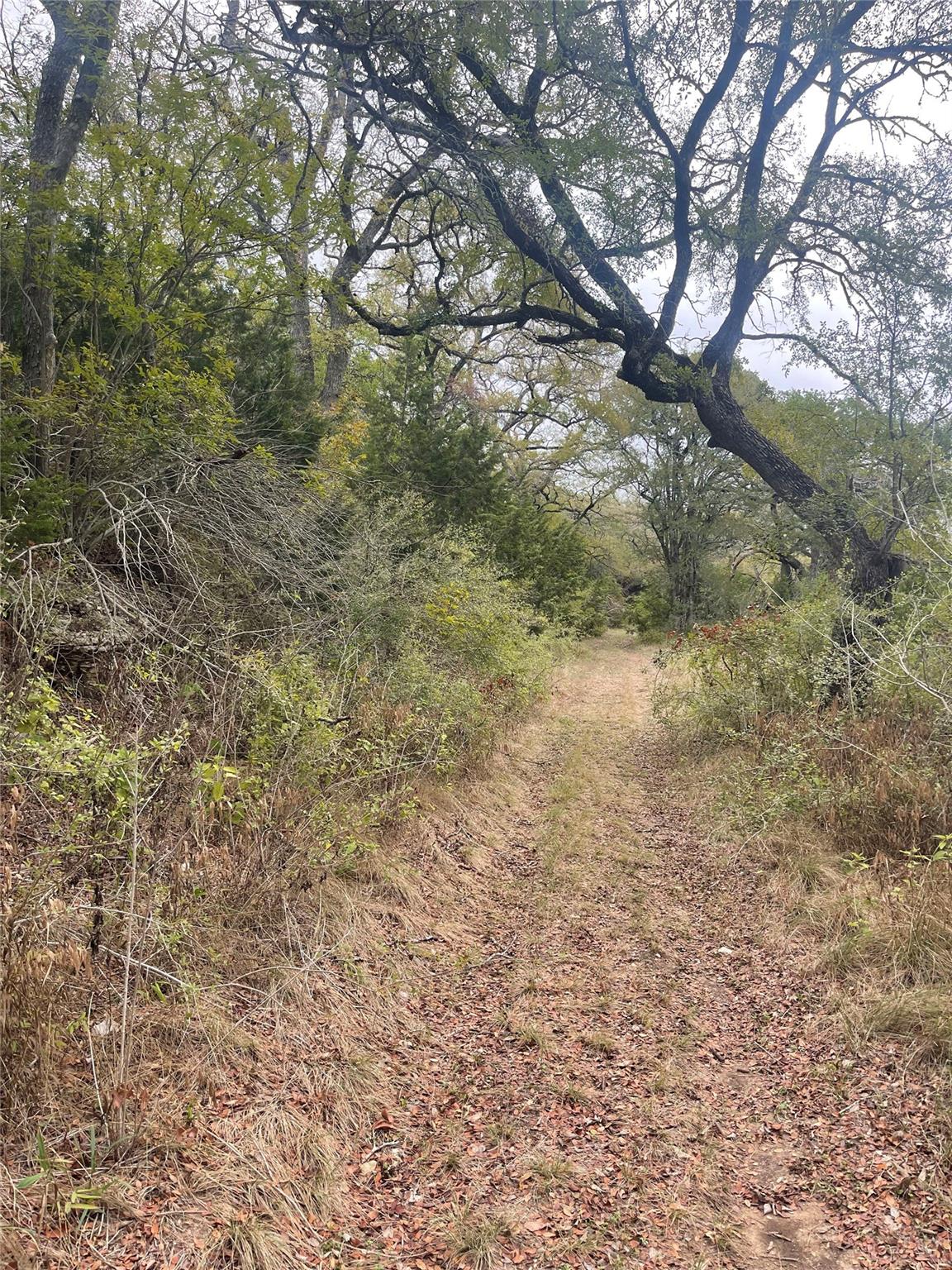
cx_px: 476
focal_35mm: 26
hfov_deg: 53.1
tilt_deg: -1.6
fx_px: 953
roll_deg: +2.9
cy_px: 635
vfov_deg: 67.3
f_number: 1.6
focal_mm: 5.1
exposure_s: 1/528
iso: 32
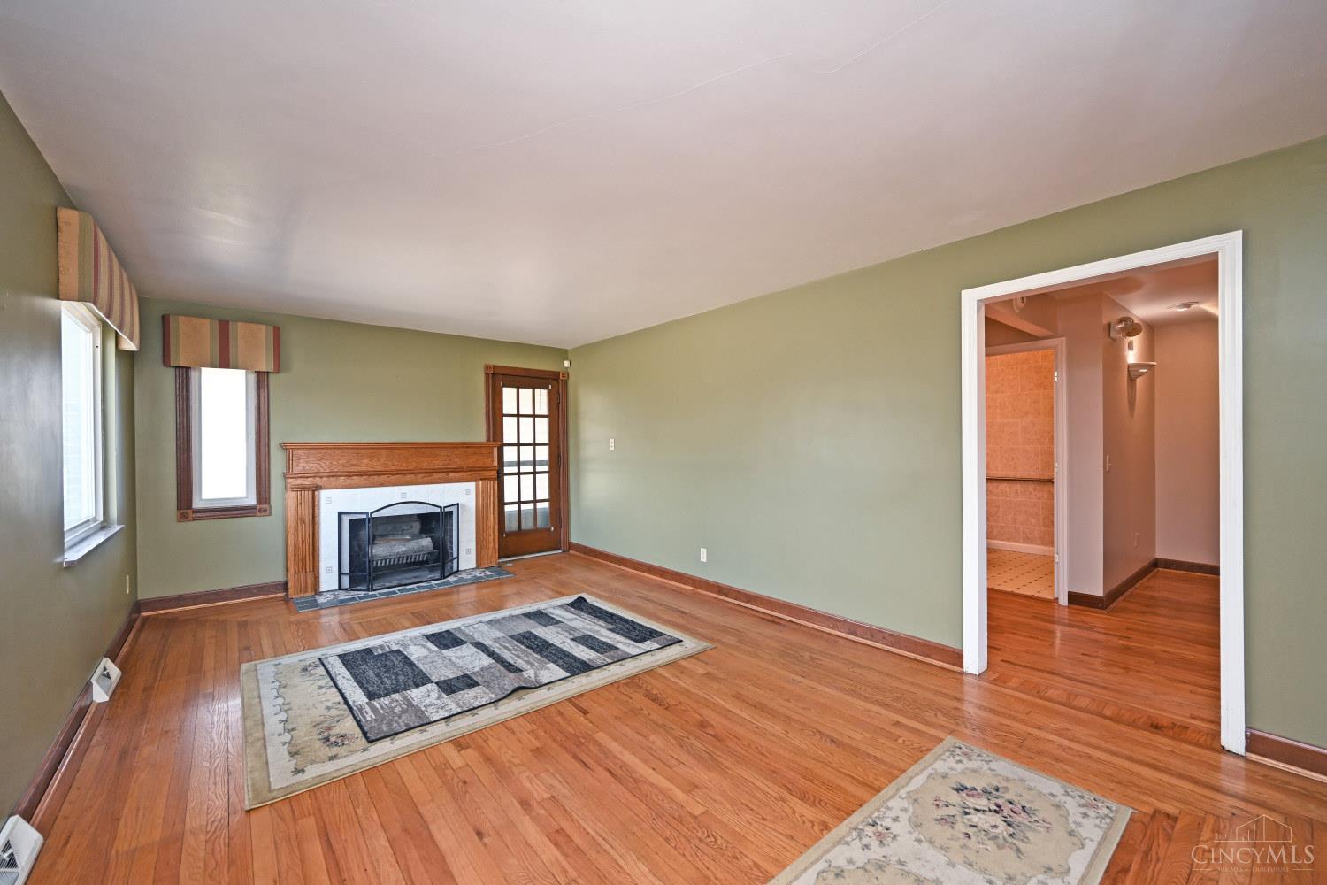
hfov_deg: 104.3
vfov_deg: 81.2
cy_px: 442
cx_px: 664
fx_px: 516
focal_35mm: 14
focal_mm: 14
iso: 280
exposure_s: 1/60
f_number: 4
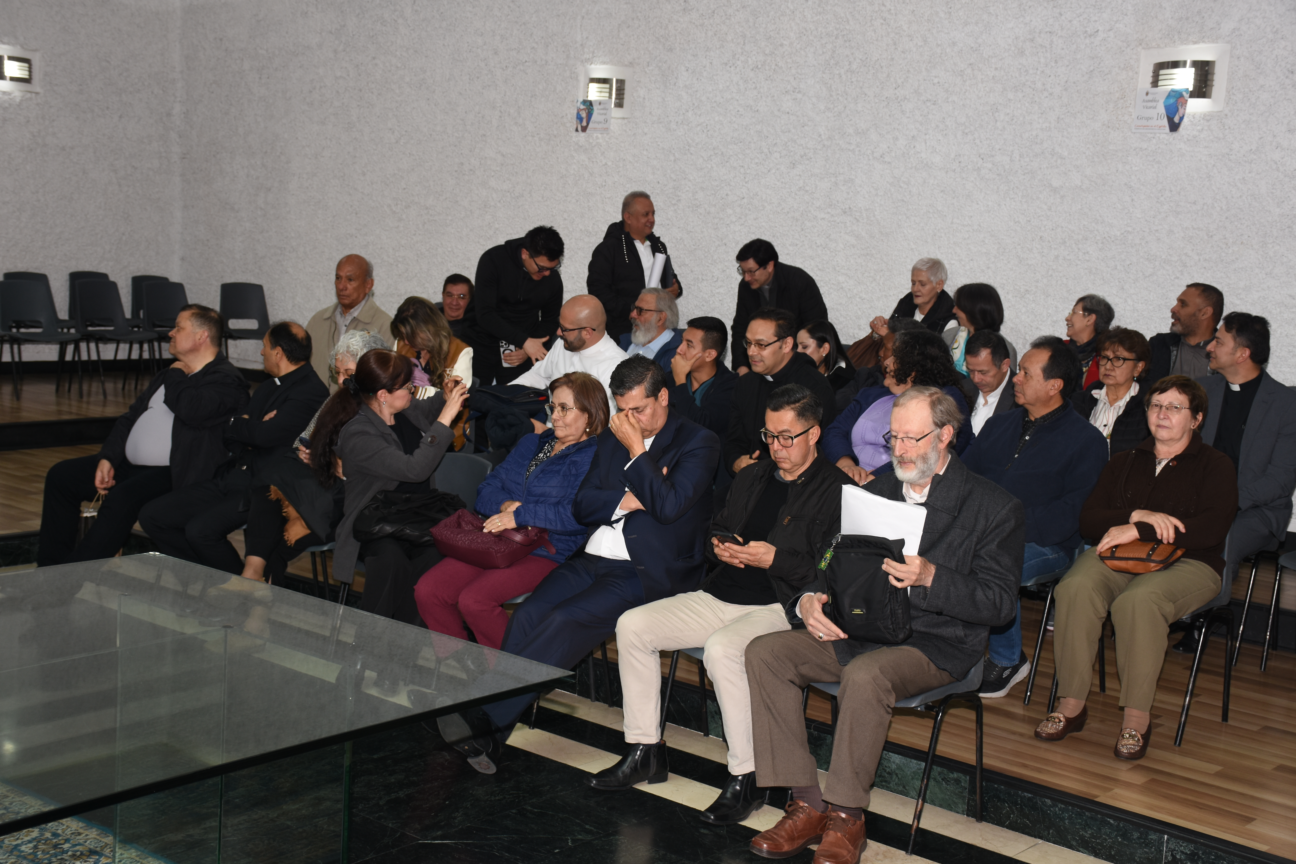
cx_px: 648
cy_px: 432
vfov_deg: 28.1
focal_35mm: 48
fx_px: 1728
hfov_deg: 41.1
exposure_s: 1/80
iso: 250
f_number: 5.6
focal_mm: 32
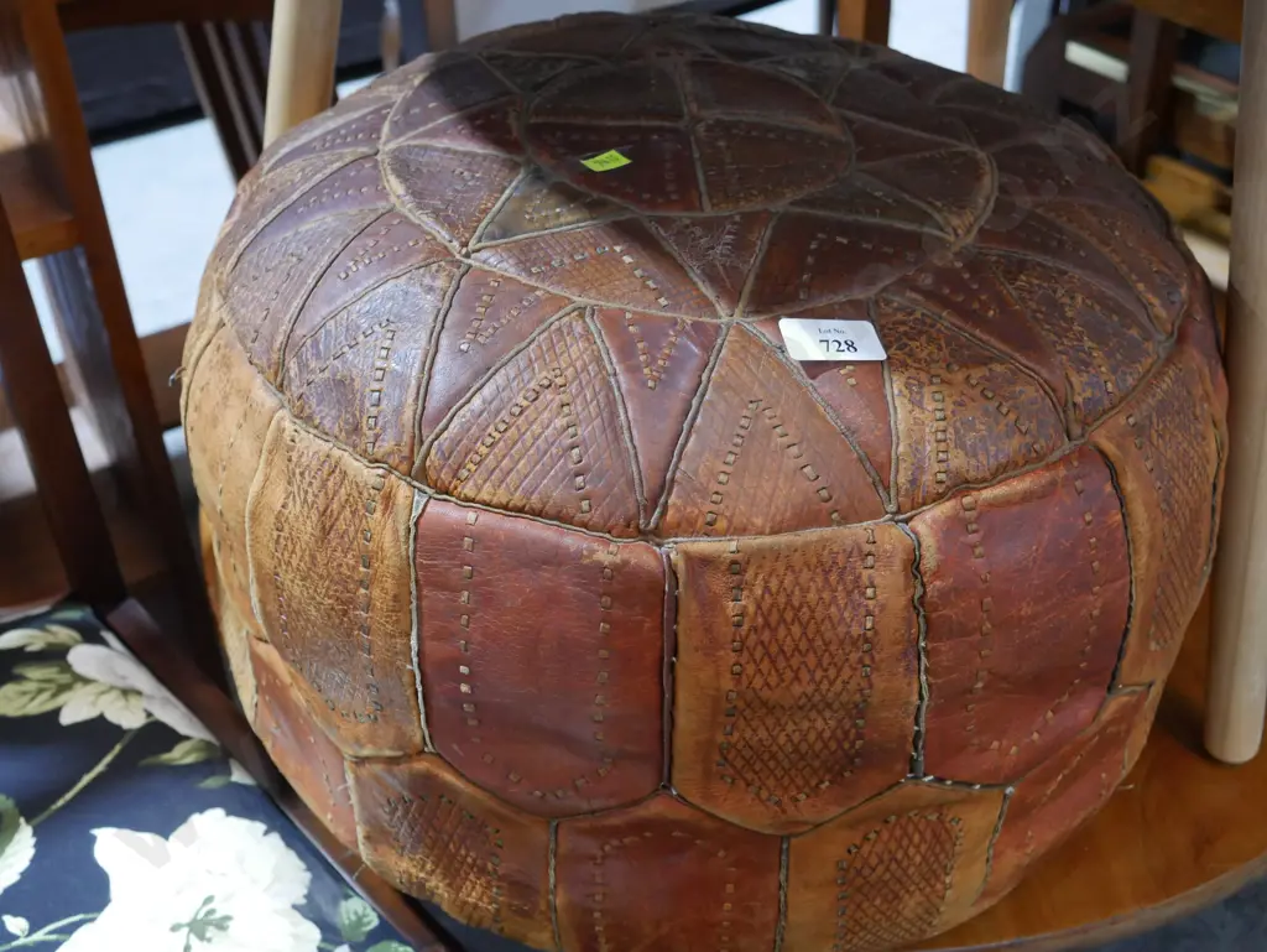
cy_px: 476
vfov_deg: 34.4
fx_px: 1538
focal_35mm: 42
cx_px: 634
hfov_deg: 44.8
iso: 2000
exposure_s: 1/60
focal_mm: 21
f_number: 4.6
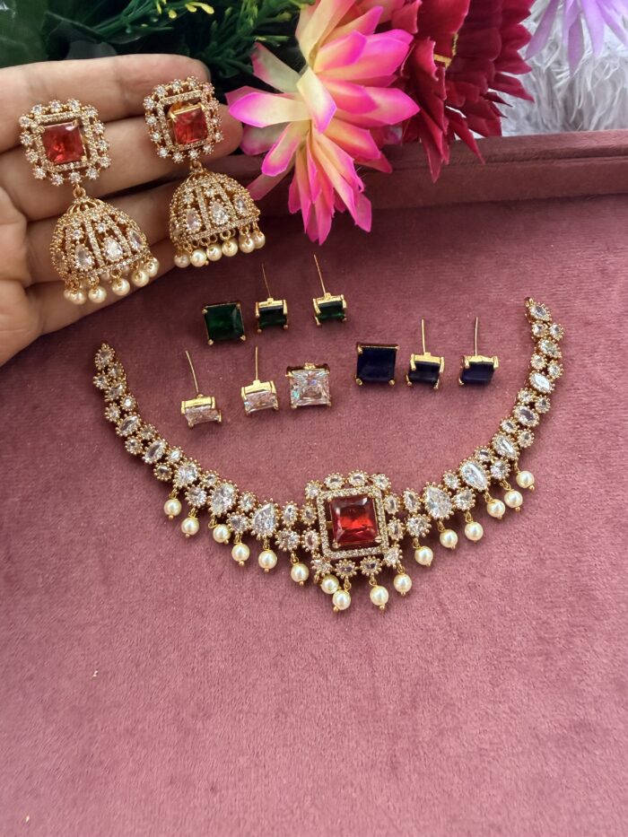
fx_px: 580
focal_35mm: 24
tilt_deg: -52.4
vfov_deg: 71.6
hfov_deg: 56.8
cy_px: 418
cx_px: 314
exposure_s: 1/101
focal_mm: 2.22
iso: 320
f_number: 2.2
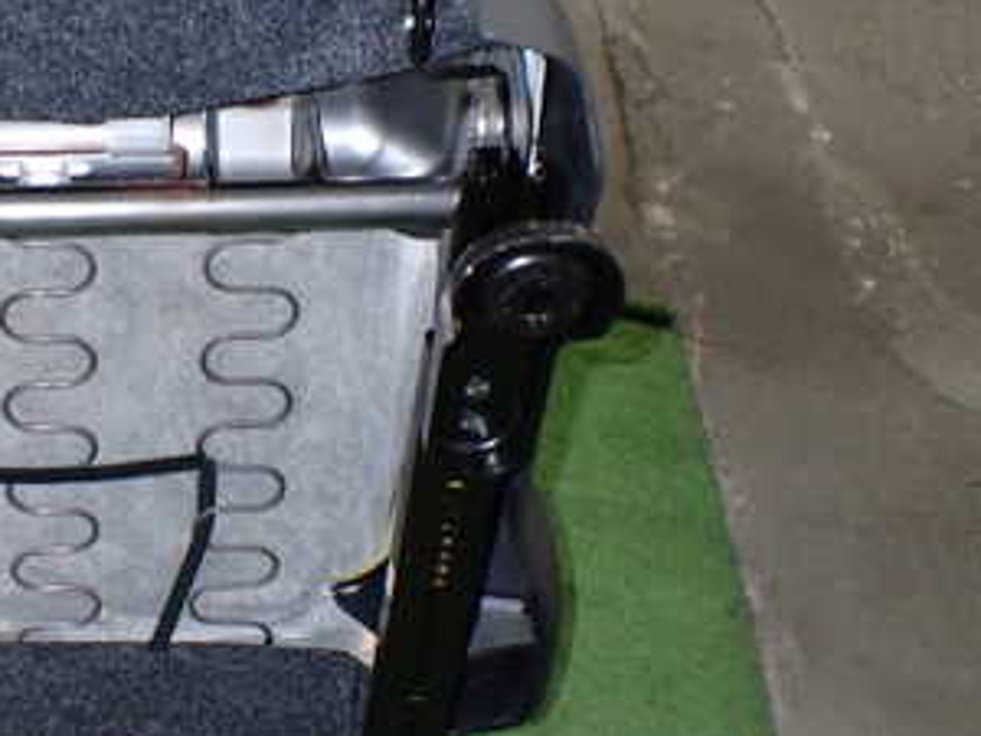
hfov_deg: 30.3
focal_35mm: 60
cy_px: 337
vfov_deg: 24.4
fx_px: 1700
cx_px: 36
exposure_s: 1/30
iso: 800
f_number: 6.3
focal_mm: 5.4
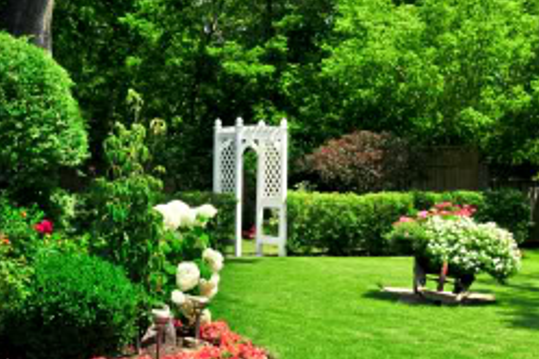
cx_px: 106
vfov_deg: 18.9
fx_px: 1077
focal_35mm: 72
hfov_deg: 27.5
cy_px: 198
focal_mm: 28
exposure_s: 1/125
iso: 200
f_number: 10
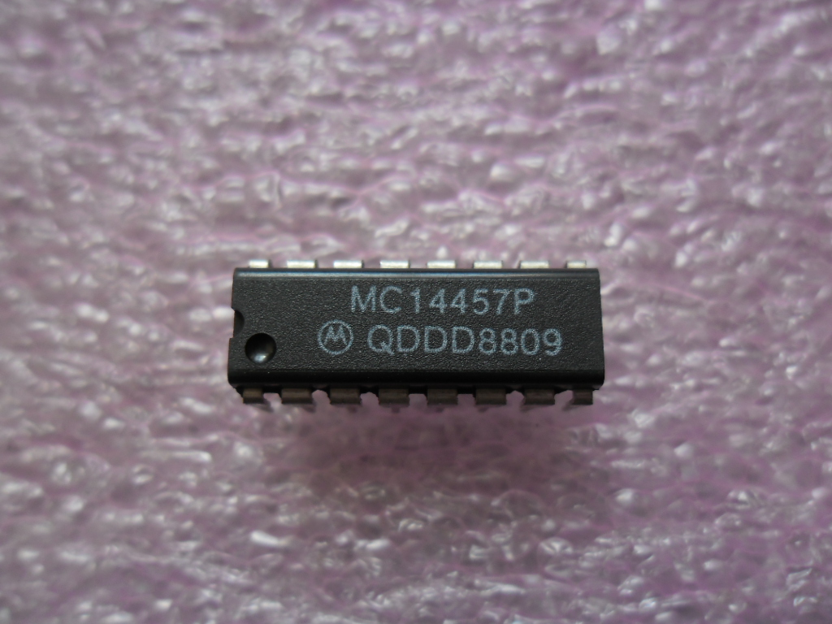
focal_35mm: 27
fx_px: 649
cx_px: 416
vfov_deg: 51.4
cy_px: 312
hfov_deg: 65.3
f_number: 3.5
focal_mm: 4.9
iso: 100
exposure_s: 1/53
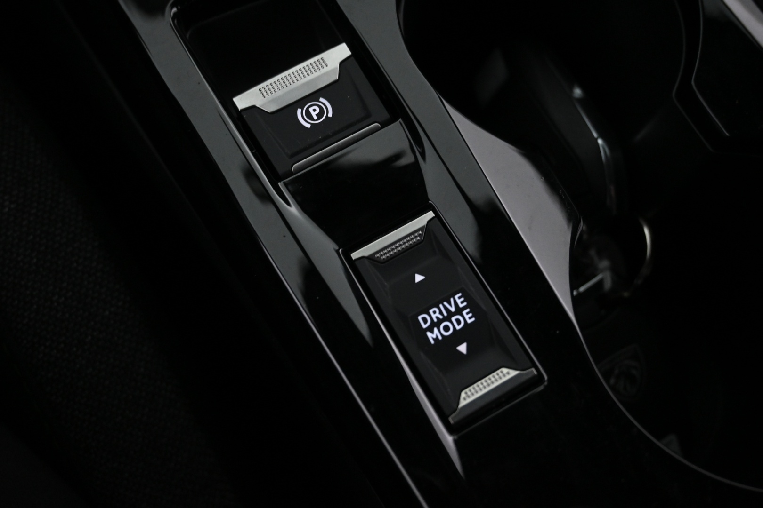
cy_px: 254
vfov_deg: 33.6
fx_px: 842
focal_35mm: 40
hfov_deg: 48.7
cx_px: 382
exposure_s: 1/40
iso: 2200
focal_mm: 26.5
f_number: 4.5
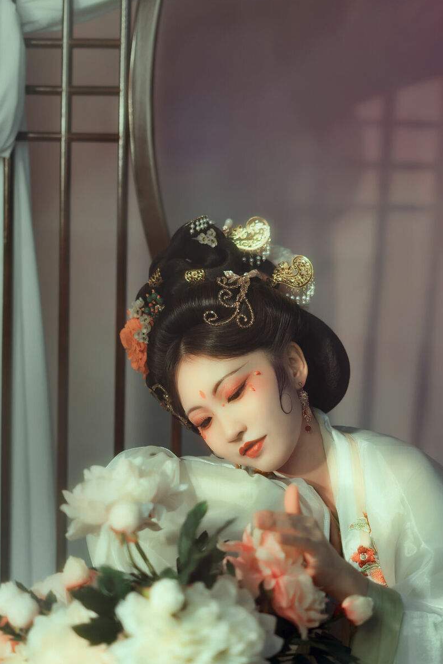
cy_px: 337
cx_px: 290
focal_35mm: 66
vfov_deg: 30.5
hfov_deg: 20.5
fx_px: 1219
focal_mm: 50
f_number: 2
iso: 125
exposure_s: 1/100
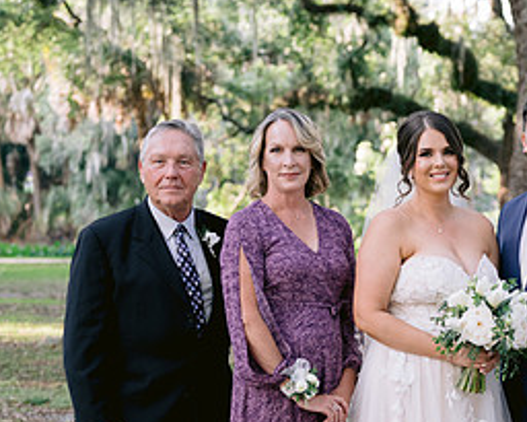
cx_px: 491
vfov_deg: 12.7
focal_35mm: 120
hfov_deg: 15.8
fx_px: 1872
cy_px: 422
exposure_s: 1/400
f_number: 2.8
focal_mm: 50
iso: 400
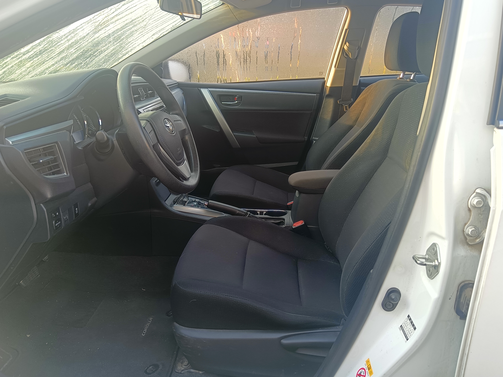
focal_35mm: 27
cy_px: 188
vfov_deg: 51.4
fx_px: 392
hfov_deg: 65.3
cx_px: 252
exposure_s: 1/100
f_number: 1.9
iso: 115
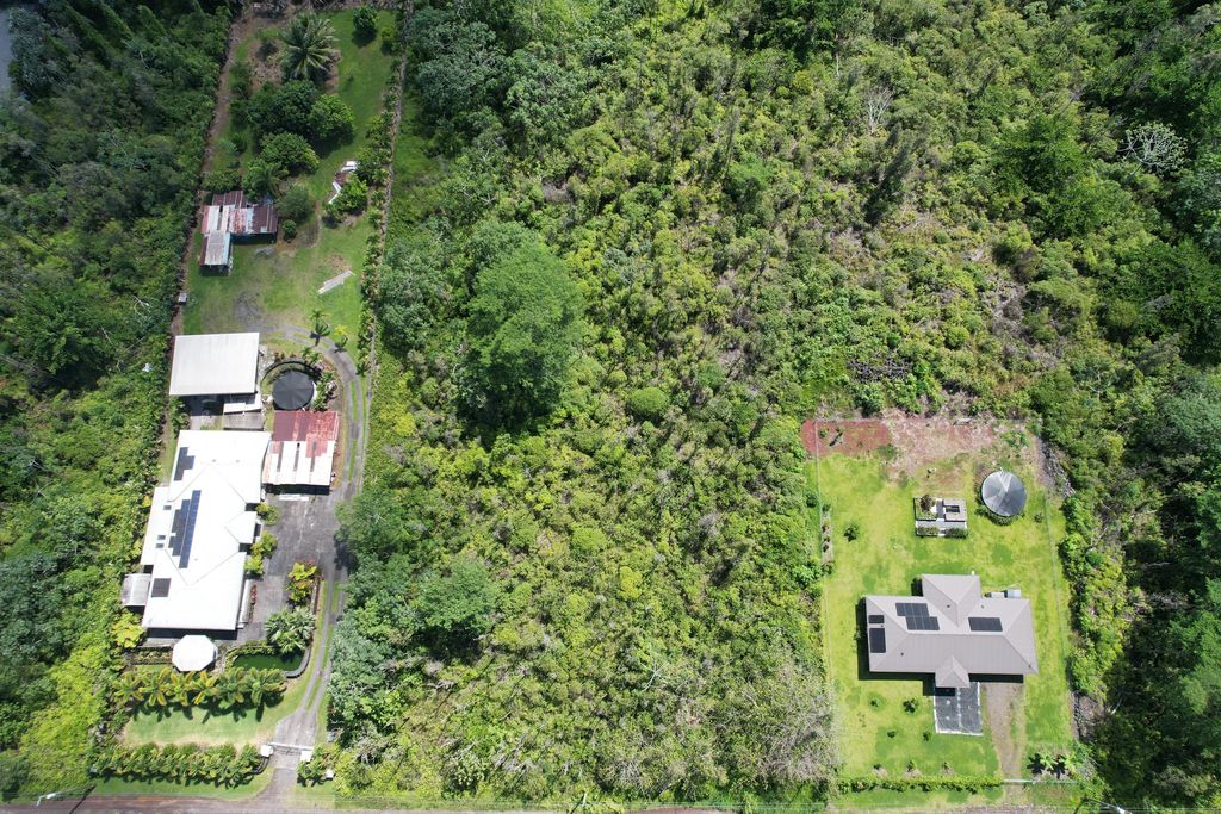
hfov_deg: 78.6
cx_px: 610
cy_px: 407
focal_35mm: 22
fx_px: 746
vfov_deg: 57.2
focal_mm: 8.38
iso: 130
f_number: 2.8
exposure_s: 1/1250
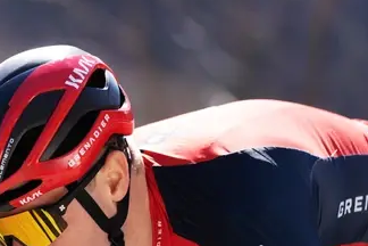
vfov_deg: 5.6
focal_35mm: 245
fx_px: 2504
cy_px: 185
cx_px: 93
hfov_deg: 8.4
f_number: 2.8
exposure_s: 1/1600
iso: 200
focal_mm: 128
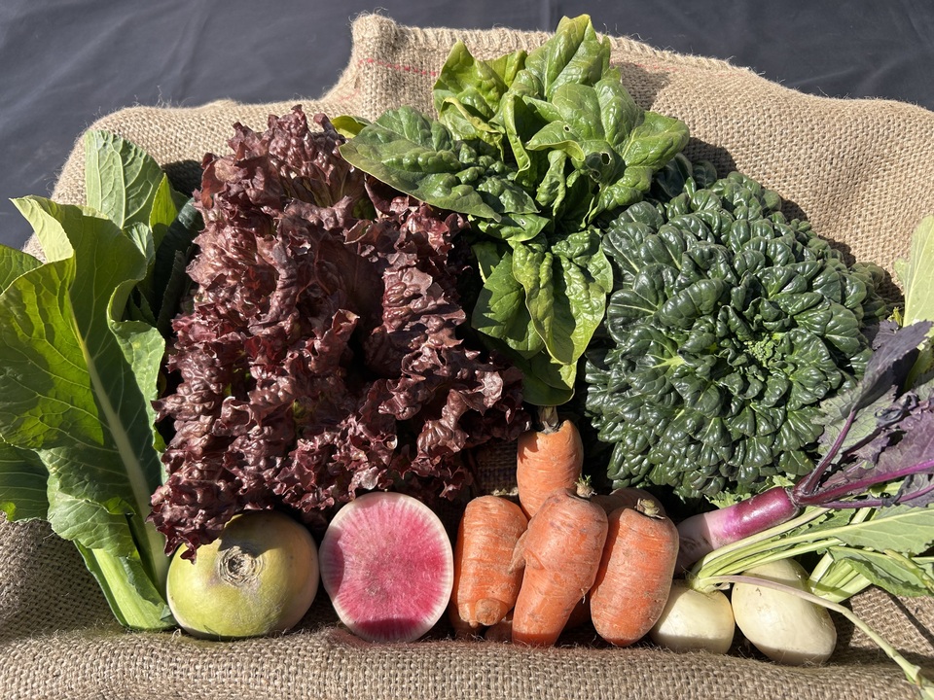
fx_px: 702
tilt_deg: -45.3
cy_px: 350
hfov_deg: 67.3
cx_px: 467
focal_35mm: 26
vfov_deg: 53.1
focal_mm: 5.7
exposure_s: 1/2762
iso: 50
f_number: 1.5
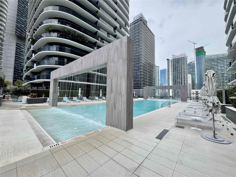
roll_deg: -0.3
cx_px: 118
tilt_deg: +4.1
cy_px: 88
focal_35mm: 14
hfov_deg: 102.1
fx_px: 95
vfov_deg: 85.7
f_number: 2.2
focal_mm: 2.22
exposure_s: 1/495
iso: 40
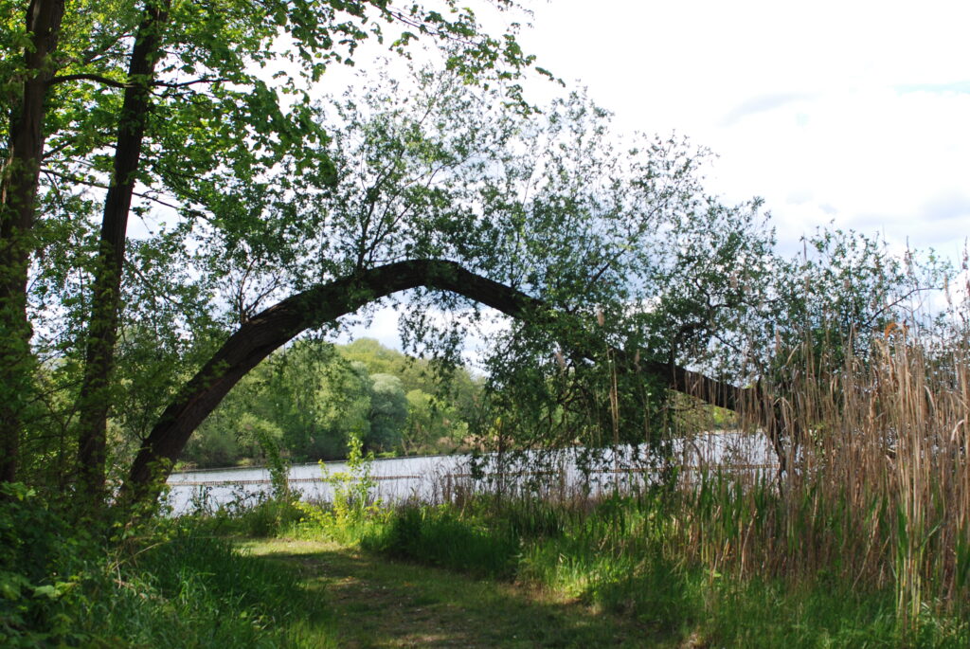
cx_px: 485
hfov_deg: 37.8
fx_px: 1416
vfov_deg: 25.8
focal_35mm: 52
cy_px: 324
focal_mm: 35
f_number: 6.3
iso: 100
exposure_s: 1/200
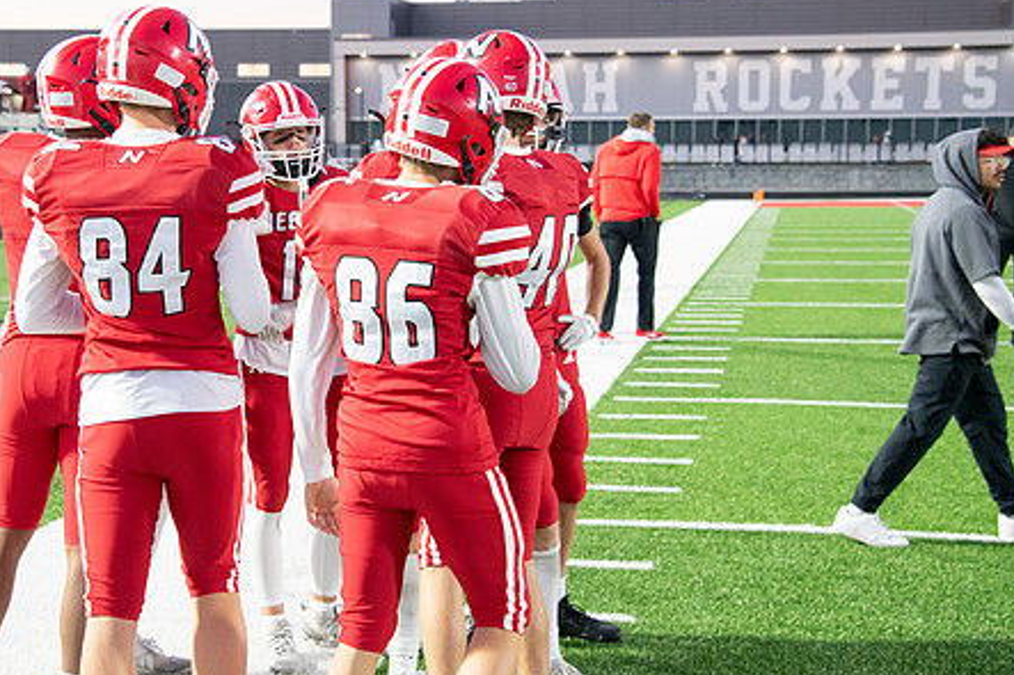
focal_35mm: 76
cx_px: 366
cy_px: 248
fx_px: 2140
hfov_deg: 26.6
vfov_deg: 17.9
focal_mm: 58
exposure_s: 1/200
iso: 8000
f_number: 5.6
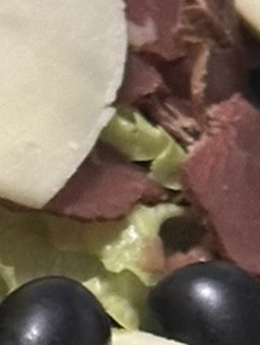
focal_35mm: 379
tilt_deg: -42.7
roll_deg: -4.2
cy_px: 366
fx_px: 3786
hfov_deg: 3.8
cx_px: -583
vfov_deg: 5.2
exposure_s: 1/50
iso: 200
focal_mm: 6.86
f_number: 1.78
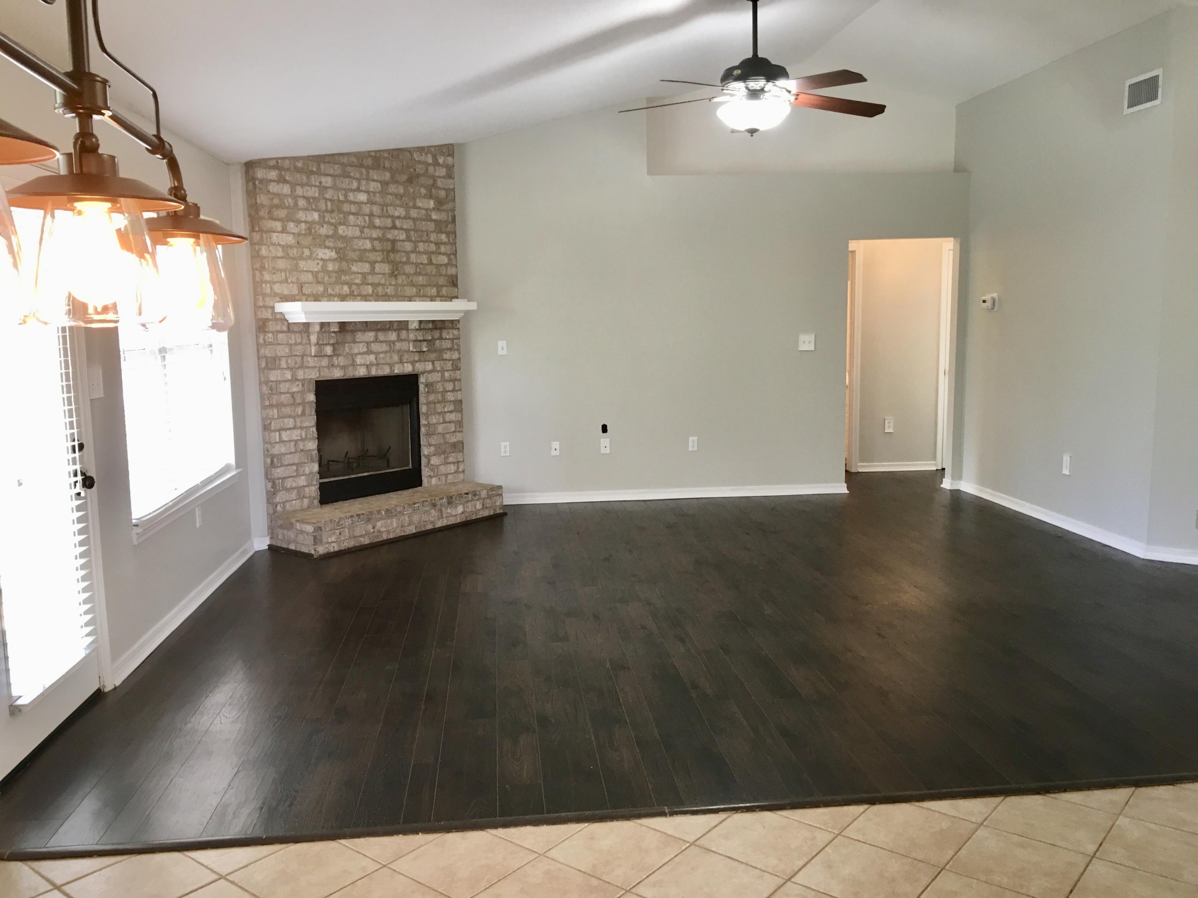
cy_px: 449
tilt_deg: -6.3
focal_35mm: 29
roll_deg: +0.9
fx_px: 1004
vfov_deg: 48.2
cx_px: 599
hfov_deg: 61.7
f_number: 2.2
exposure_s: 1/30
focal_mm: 4.15
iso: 80
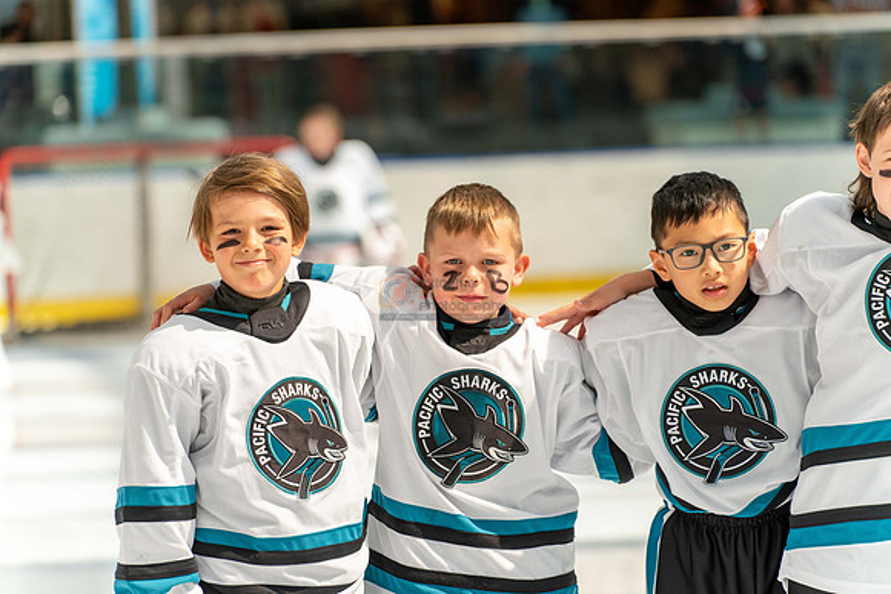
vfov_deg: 9.2
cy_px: 297
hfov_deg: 13.7
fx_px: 3713
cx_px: 446
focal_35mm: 150
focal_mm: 150
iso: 1600
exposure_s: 1/2500
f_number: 3.5
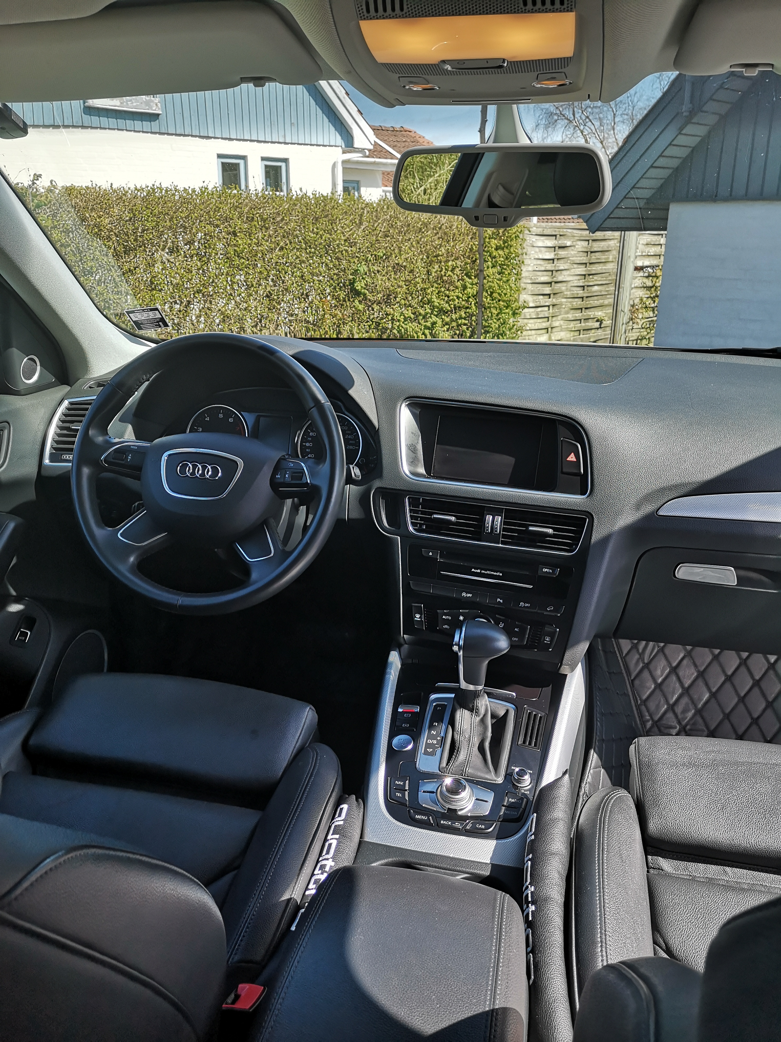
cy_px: 521
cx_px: 390
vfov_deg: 65.3
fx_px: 812
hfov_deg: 51.4
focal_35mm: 27
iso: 50
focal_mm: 3.95
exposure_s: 1/763
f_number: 1.8
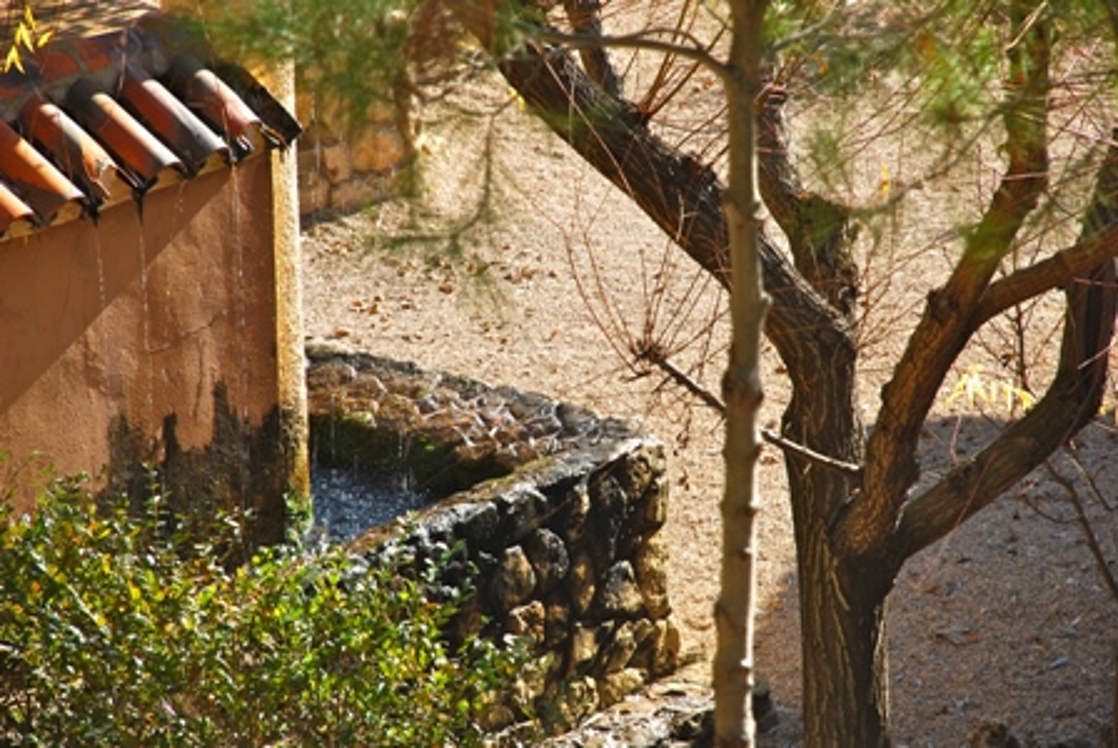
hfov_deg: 10.1
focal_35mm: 202
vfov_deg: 6.8
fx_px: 6297
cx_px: 559
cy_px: 374
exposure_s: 1/125
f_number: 8
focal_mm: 135
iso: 140
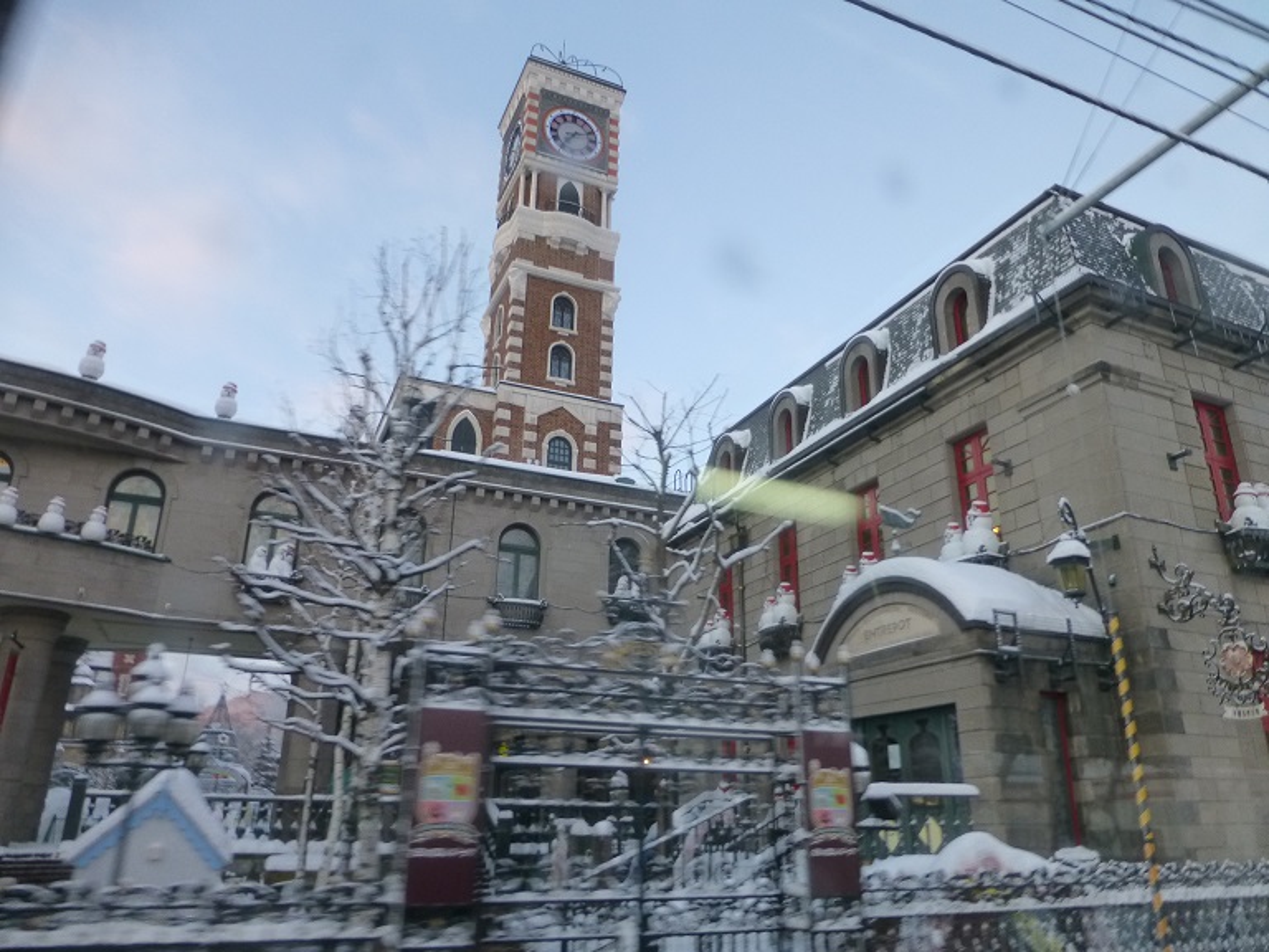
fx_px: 880
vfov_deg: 56.8
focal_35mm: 24
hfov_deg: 71.6
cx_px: 634
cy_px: 476
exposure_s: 1/60
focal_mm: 4.3
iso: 200
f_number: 3.3
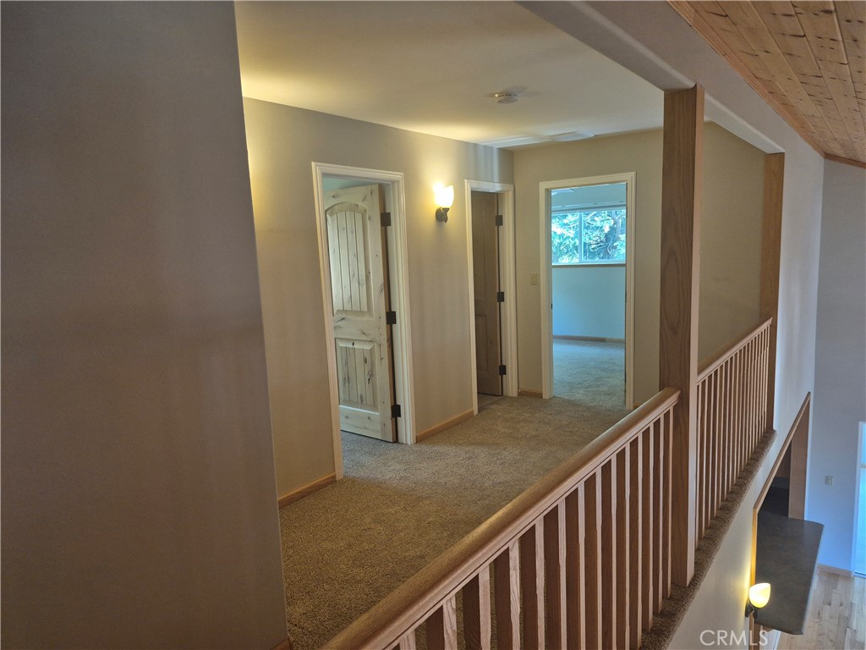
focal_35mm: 23
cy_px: 325
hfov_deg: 73.9
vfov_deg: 58.9
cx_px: 433
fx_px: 575
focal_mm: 5.4
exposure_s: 1/120
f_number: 1.8
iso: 320
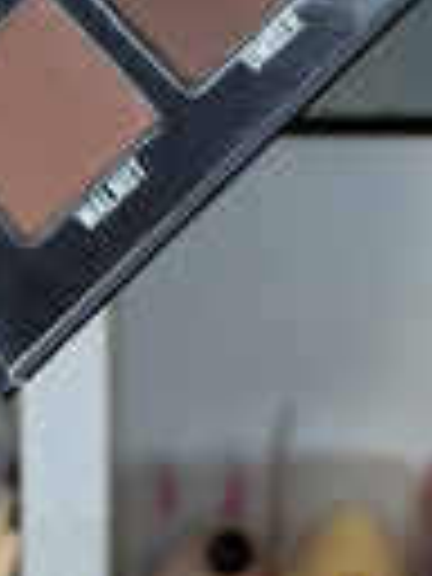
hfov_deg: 7.4
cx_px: 153
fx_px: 3328
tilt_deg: -3.6
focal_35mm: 200
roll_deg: -0.4
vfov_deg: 9.2
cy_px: -605
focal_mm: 6.76
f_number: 1.78
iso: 80
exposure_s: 1/121
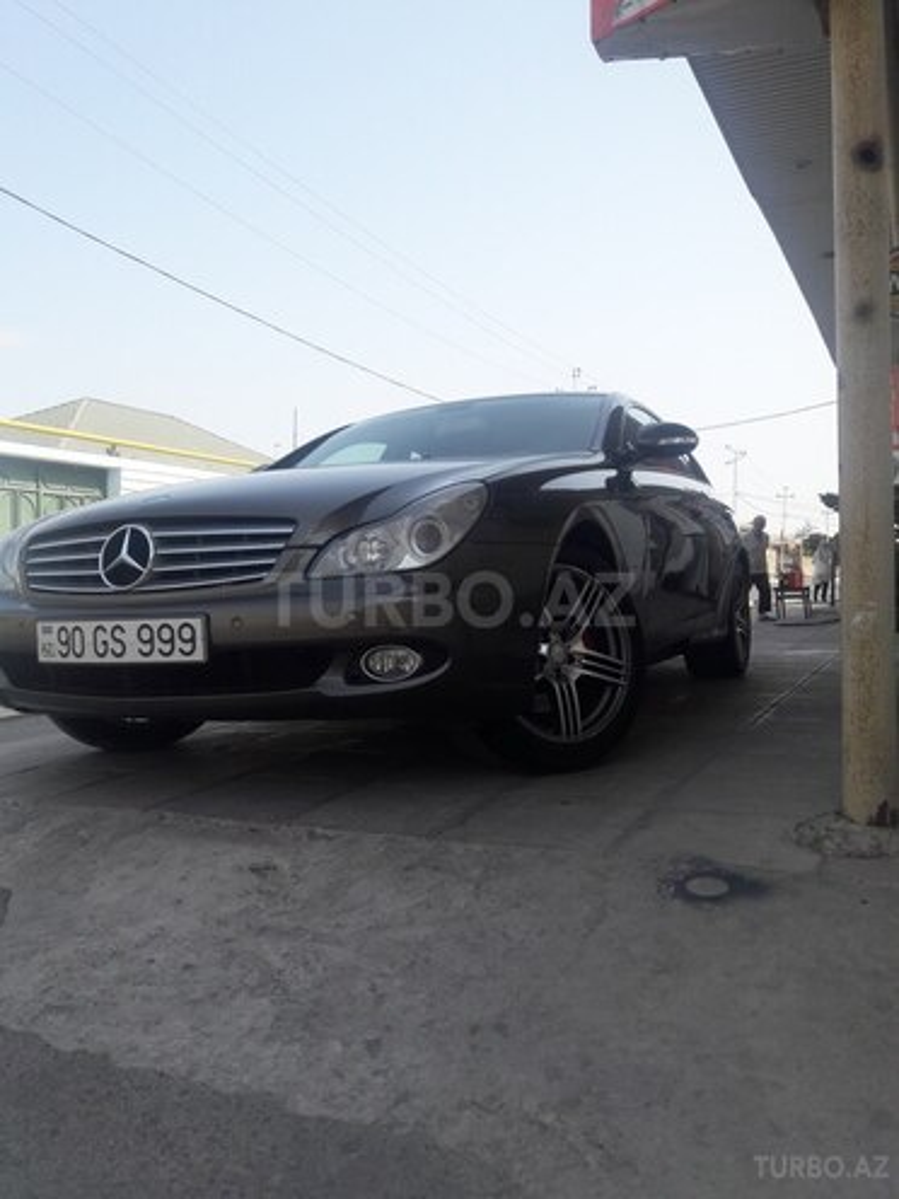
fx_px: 970
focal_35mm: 28
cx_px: 450
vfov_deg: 63.4
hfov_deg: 49.7
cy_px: 600
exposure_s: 1/938
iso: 40
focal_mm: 3.7
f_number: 1.9
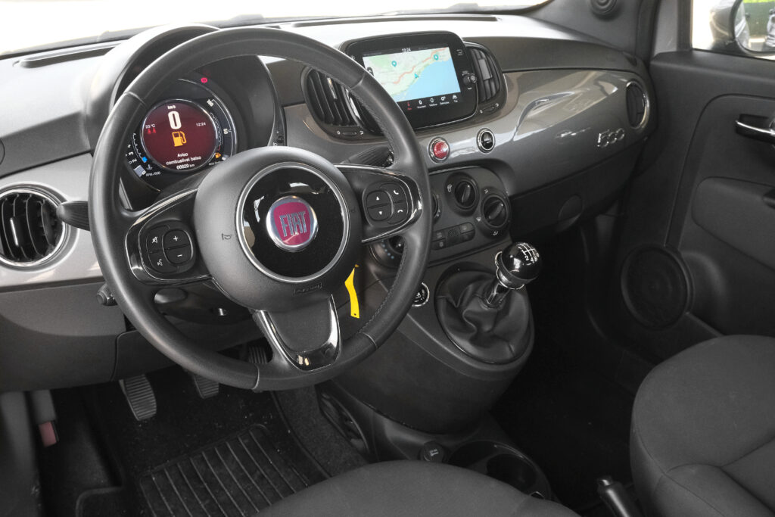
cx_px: 388
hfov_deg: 54.4
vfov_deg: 37.9
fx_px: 754
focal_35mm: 35
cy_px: 258
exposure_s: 1/125
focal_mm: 23.5
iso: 2000
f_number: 9
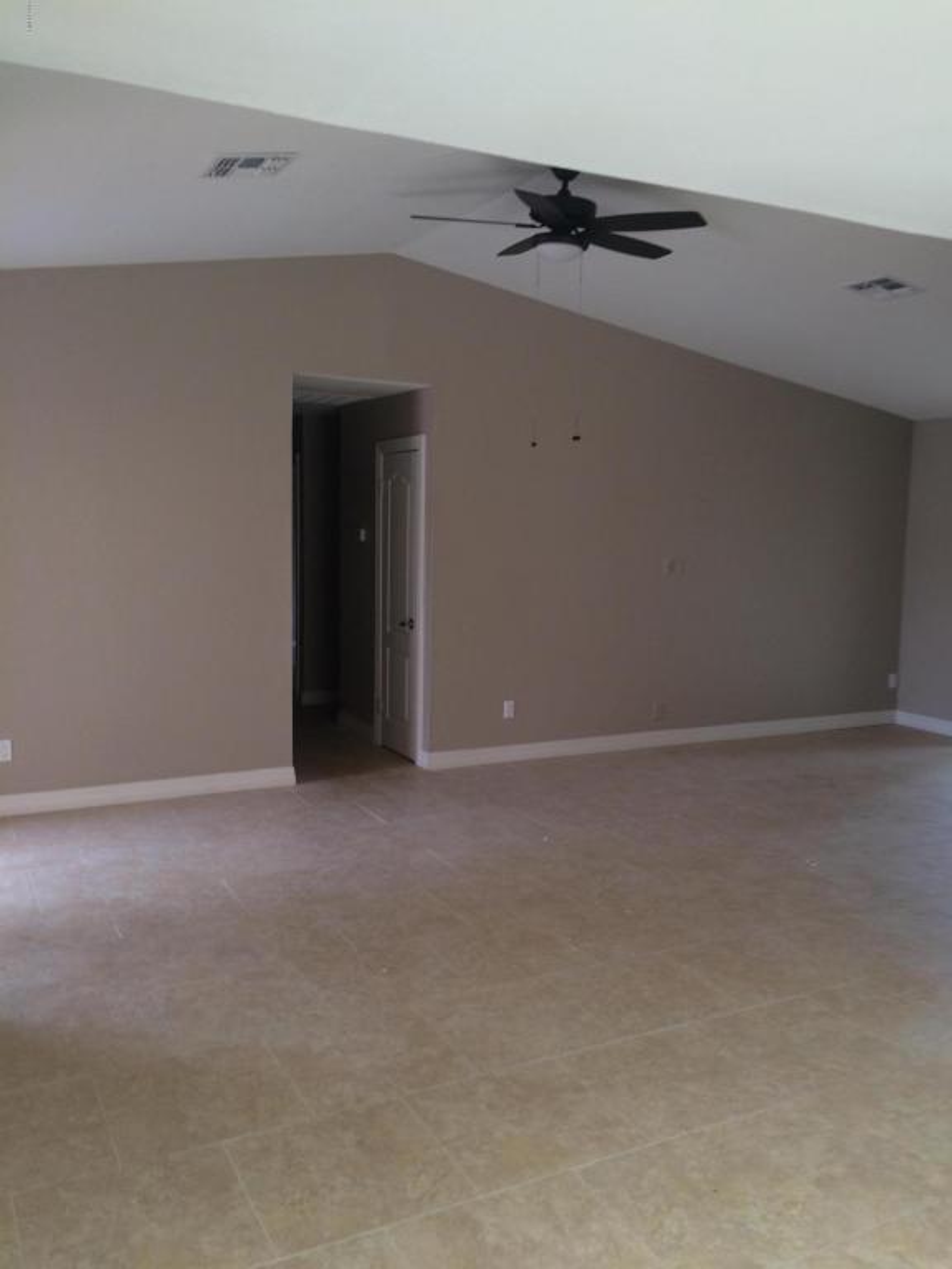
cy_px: 634
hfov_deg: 48.2
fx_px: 1063
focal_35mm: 29
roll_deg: +1.5
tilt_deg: -6.0
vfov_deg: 61.7
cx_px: 476
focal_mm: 4.15
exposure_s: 1/40
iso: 40
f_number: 2.2
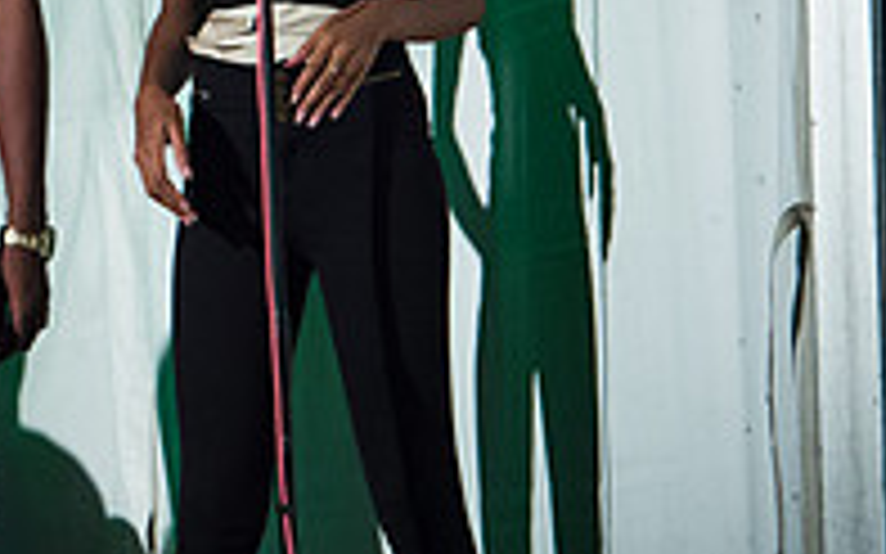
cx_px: -166
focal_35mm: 435
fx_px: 10501
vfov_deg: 3.0
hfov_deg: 4.8
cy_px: -54
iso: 2000
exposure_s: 1/200
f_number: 5.6
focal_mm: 145
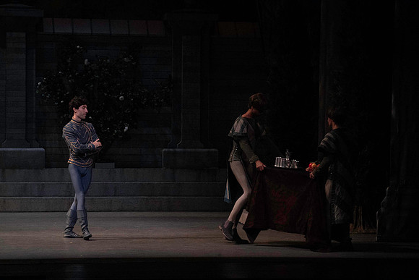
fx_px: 1886
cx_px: 210
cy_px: 140
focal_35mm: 162
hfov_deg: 12.7
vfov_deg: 8.5
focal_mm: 162
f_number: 11
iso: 16000
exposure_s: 1/400
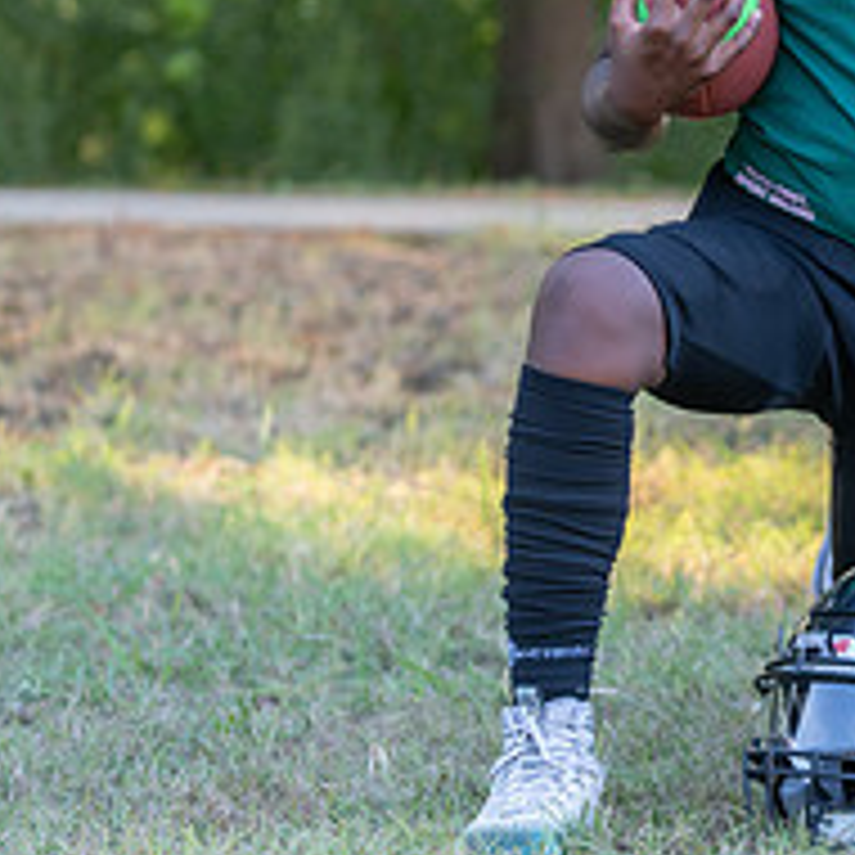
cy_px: 145
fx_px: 6315
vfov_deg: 7.7
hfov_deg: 7.7
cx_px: 880
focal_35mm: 226
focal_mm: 79
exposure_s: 1/320
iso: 320
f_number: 2.8
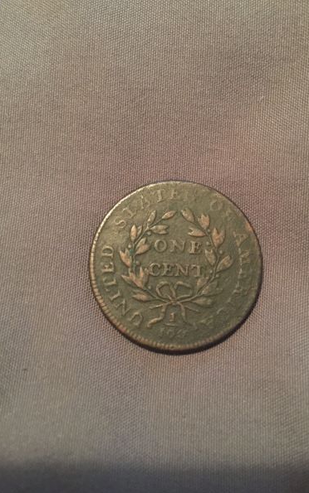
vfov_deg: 61.2
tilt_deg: -79.2
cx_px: 184
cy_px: 246
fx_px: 418
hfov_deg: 40.4
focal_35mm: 31
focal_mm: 4.15
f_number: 2.2
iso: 160
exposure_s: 1/4
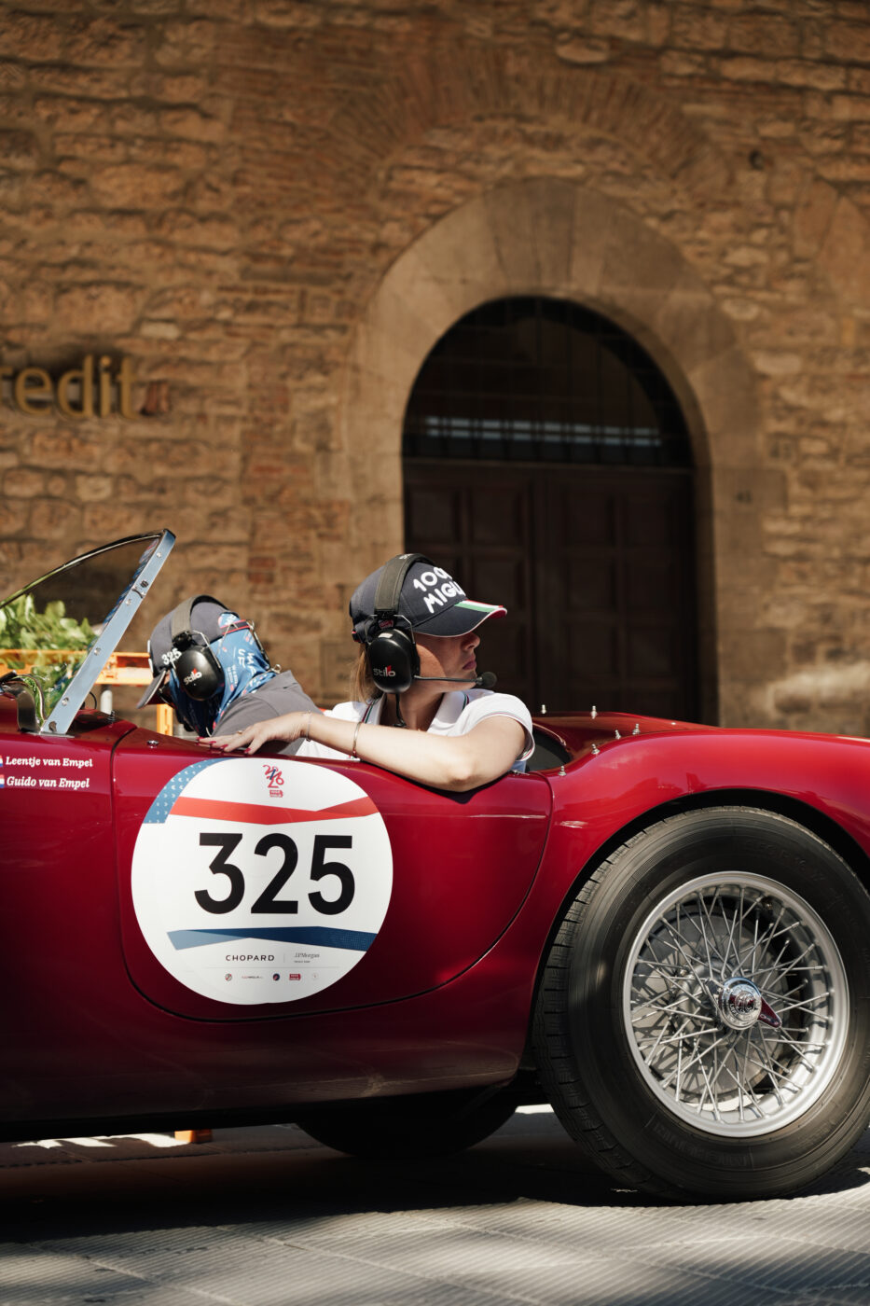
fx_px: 2610
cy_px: 653
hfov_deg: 18.9
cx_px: 435
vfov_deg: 28.1
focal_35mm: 72
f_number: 4
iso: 100
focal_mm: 72
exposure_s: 1/200
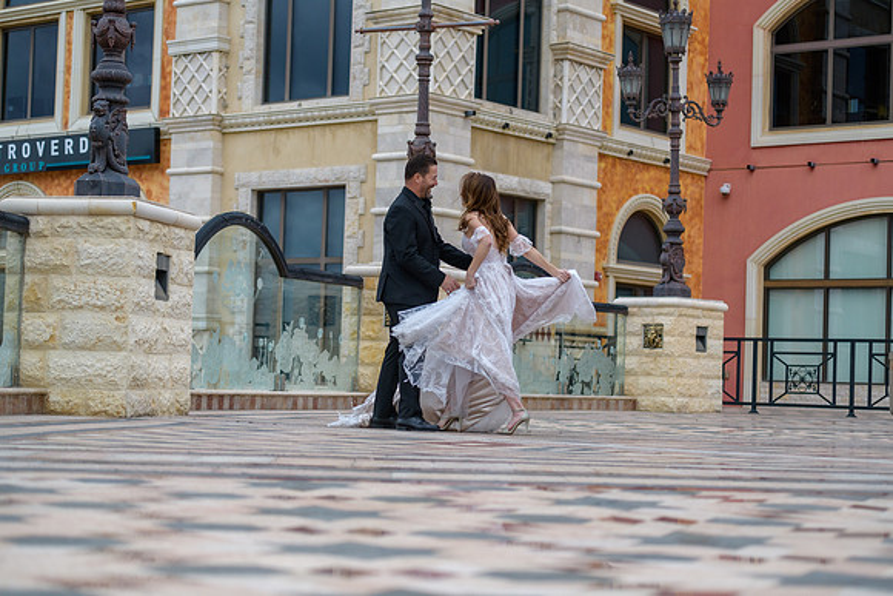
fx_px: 1737
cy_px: 298
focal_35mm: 70
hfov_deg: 28.8
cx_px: 446
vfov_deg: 19.5
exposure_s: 1/3200
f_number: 2.8
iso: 400
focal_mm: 70
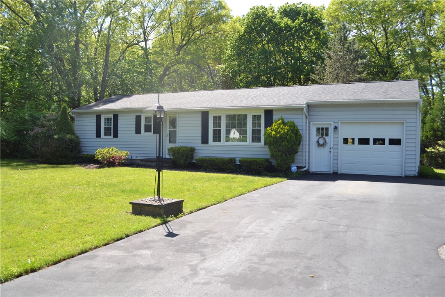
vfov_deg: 43.6
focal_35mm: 30
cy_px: 148
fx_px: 371
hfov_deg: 61.9
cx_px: 222
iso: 100
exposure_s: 1/160
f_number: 6.3
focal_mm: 20
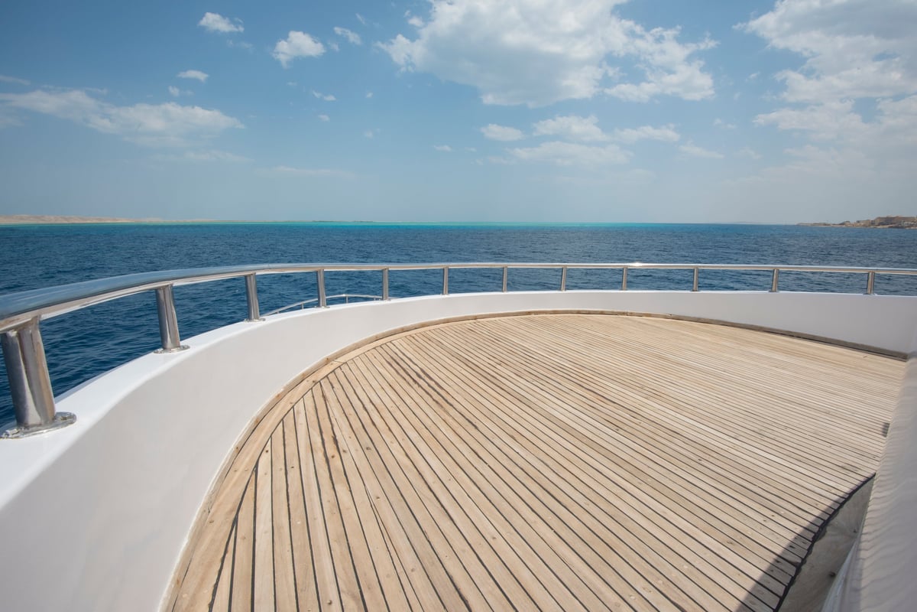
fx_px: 408
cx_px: 458
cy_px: 306
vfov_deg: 73.7
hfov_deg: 96.7
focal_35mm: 16
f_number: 22
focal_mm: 16
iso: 200
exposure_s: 1/250
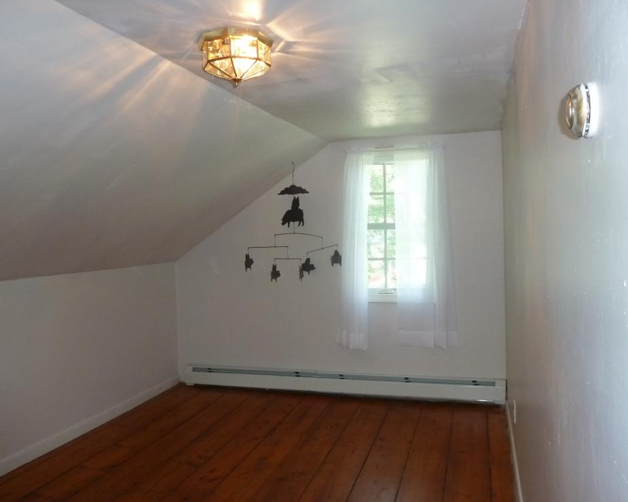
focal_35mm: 27
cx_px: 326
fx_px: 502
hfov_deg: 64.0
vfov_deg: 53.2
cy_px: 246
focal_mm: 4.1
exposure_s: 1/30
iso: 250
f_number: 3.3
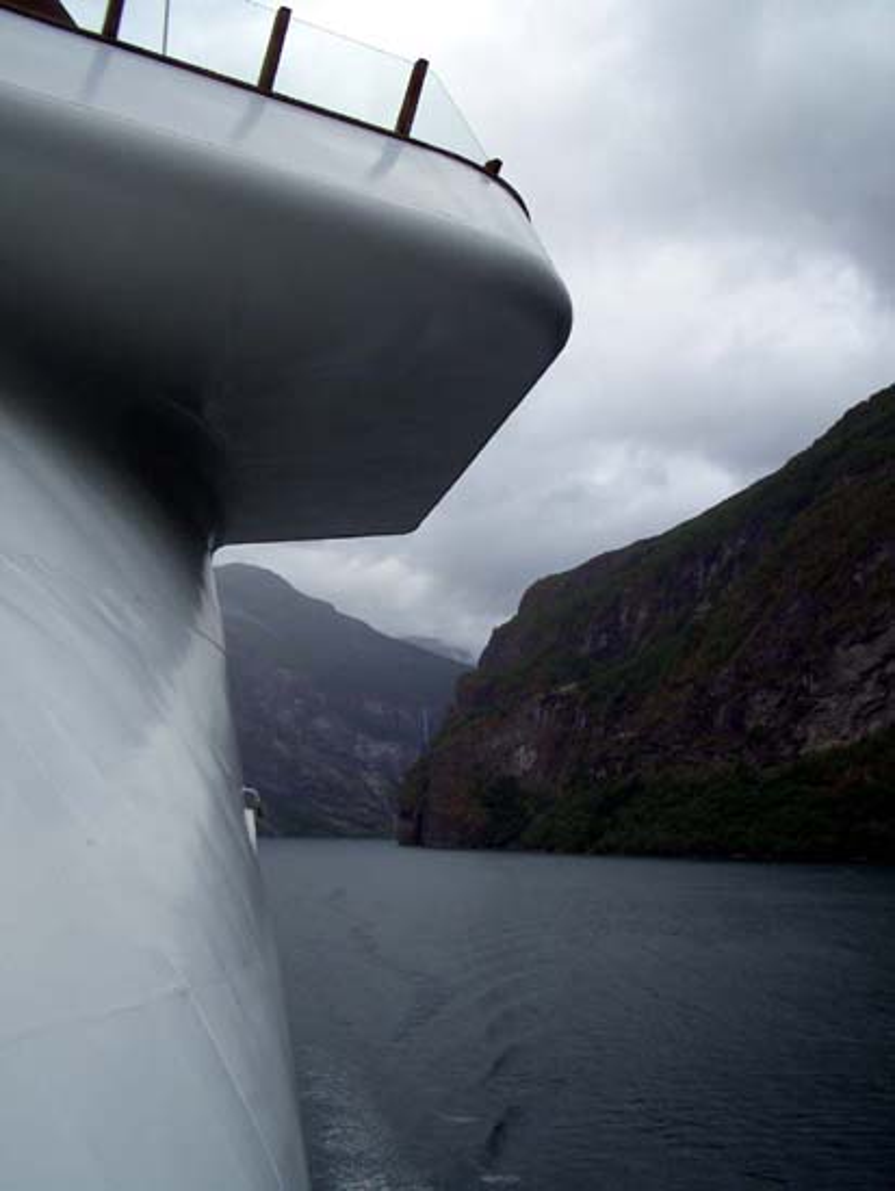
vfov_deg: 52.6
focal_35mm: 35
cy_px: 596
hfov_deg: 40.7
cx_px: 448
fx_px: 1206
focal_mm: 5.8
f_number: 4.3
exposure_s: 1/320
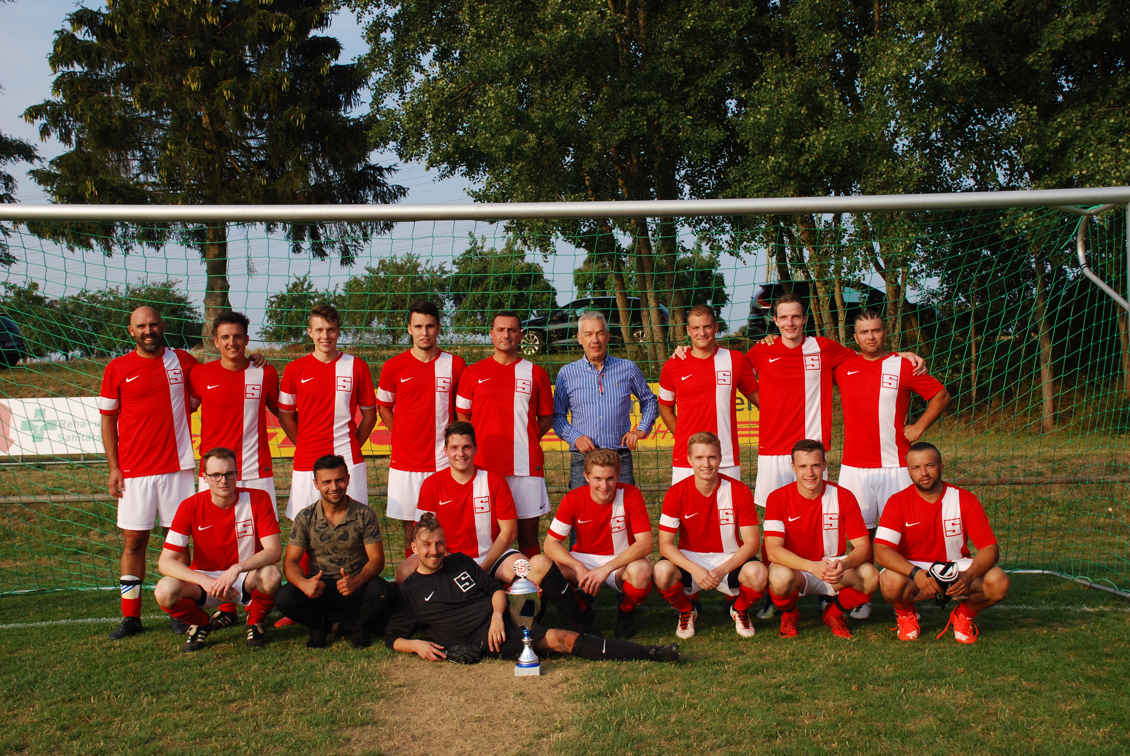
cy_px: 378
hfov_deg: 46.3
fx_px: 1320
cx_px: 565
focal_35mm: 42
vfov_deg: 32.0
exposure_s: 1/160
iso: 100
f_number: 6.3
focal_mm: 28
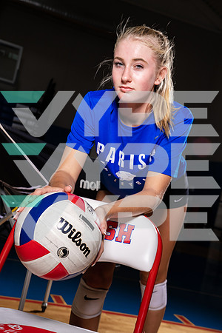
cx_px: 111
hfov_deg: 25.1
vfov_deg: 36.9
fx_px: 499
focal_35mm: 54
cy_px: 166
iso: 400
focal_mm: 54
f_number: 8
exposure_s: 1/250
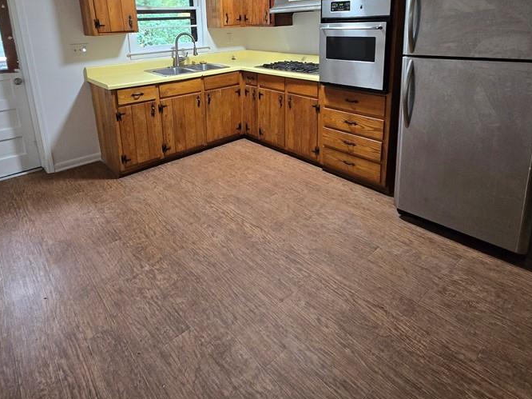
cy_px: 108
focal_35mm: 20
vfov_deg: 62.8
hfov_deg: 81.6
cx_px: 246
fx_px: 307
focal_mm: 2.2
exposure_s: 1/60
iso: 640
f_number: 2.2
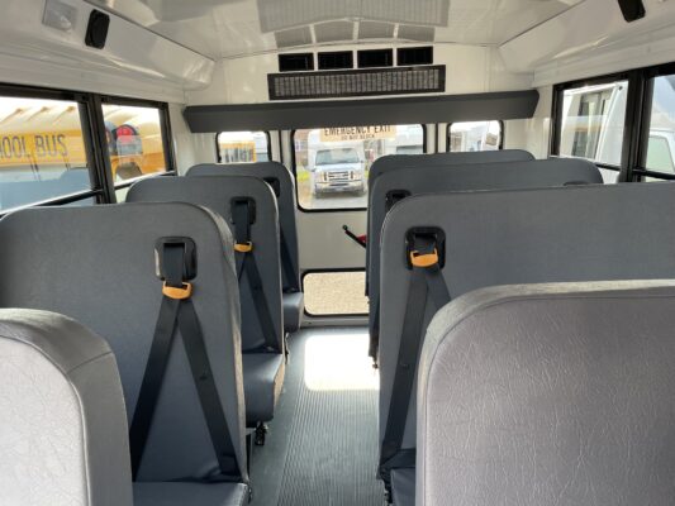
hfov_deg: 67.3
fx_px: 507
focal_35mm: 26
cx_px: 338
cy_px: 253
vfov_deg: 53.1
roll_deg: +3.3
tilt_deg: -13.8
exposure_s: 1/121
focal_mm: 4.2
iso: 80
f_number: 1.6
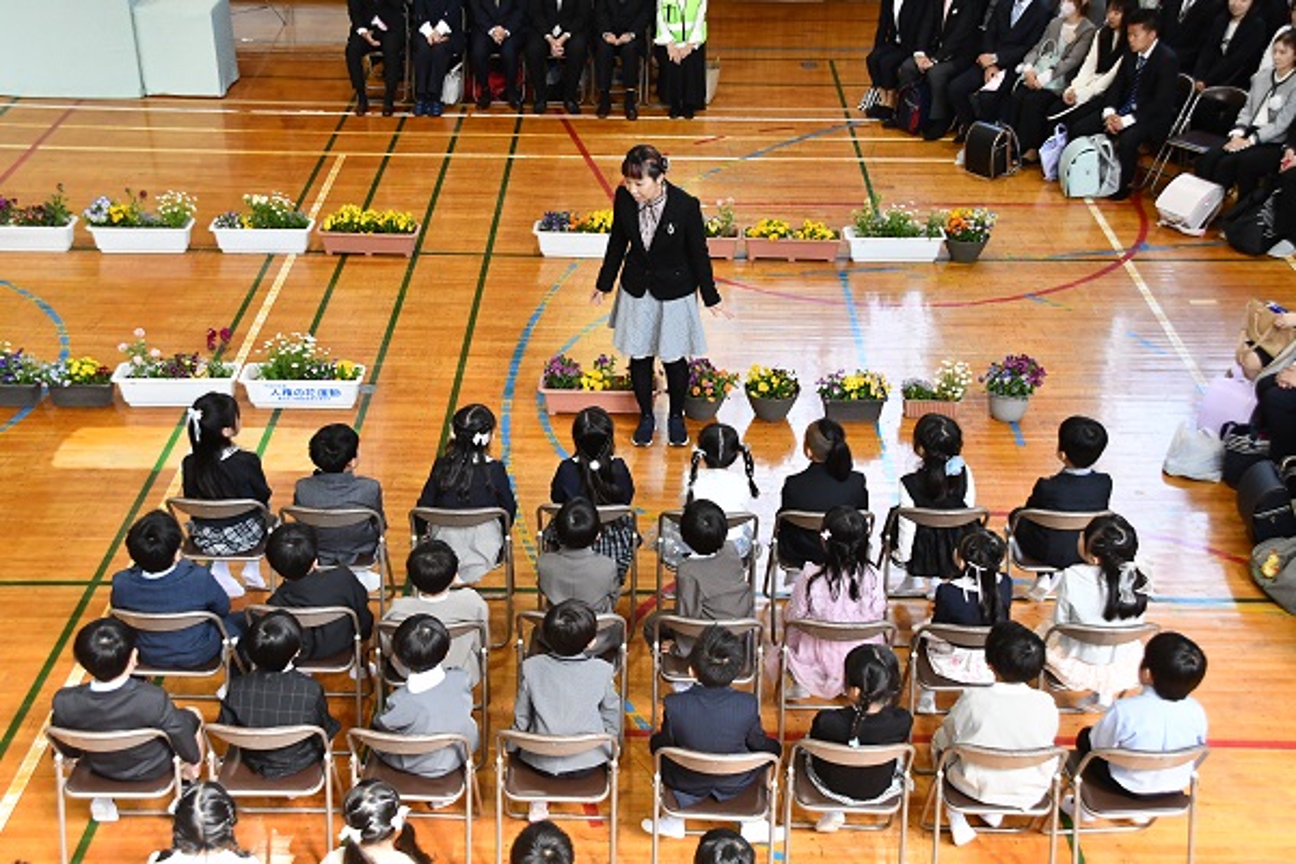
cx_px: 648
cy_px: 432
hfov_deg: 41.1
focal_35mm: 48
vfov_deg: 28.1
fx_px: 1728
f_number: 8
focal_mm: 32
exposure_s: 1/250
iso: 3200
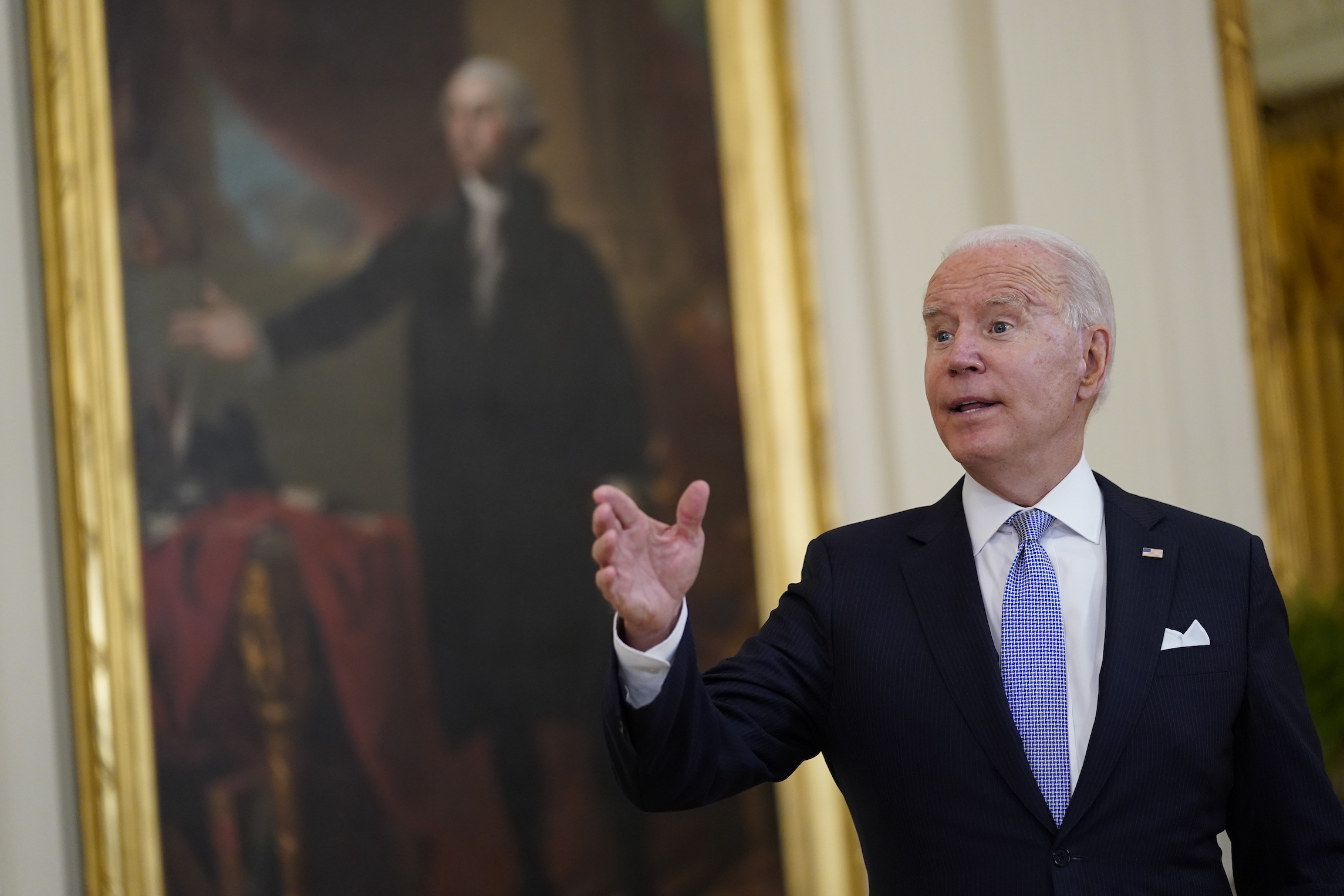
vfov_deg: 11.6
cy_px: 448
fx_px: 4405
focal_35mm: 118
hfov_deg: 17.3
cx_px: 672
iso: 2500
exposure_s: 1/250
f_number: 2.8
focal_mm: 118
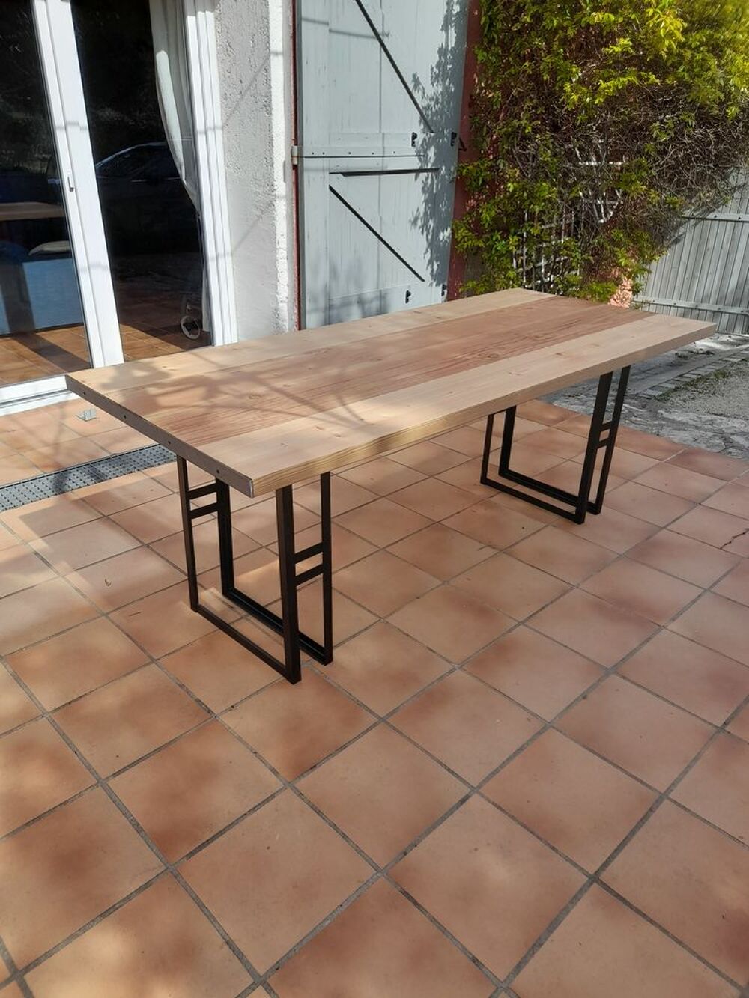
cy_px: 499
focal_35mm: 25
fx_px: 721
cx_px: 374
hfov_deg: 54.9
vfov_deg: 69.4
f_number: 2
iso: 20
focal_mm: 4.6
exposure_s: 1/536
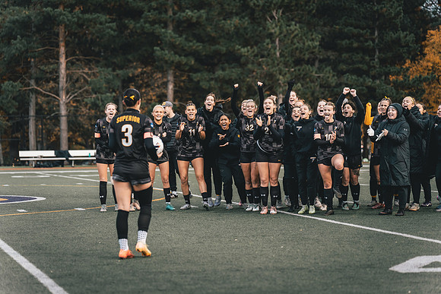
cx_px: 220
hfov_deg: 18.5
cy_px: 147
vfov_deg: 12.4
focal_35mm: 111
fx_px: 1356
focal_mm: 110
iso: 800
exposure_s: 1/1600
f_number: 2.8
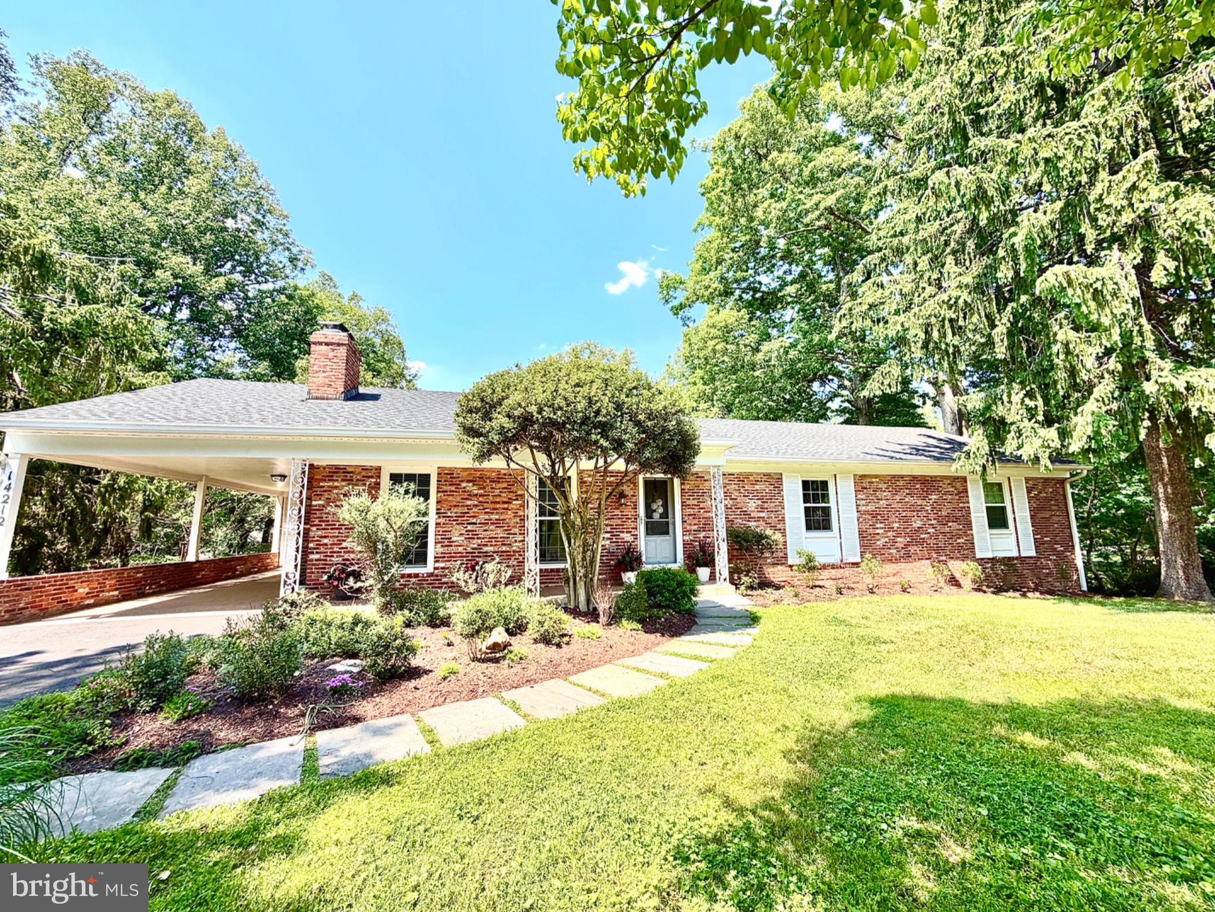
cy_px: 456
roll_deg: +1.1
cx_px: 608
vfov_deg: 85.7
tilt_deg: +8.3
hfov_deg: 102.1
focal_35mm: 14
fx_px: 491
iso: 40
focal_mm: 2.22
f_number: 2.2
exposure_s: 1/734
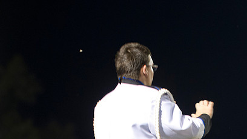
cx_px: 156
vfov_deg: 6.0
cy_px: 98
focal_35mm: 201
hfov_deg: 10.7
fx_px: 1316
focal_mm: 135
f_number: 3.2
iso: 3200
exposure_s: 1/125
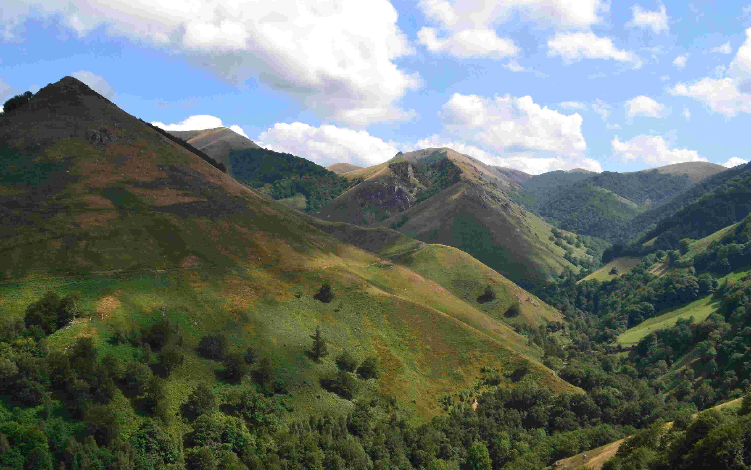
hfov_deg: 56.6
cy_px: 229
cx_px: 342
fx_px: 696
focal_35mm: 34
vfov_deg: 37.3
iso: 400
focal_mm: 18
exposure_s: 1/400
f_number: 11
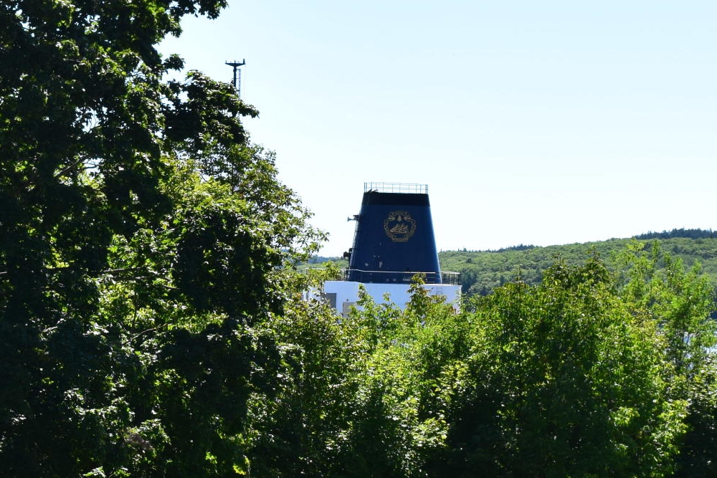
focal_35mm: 122
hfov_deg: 16.8
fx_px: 2420
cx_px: 234
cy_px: 477
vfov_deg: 11.2
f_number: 11
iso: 400
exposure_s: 1/500
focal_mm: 27
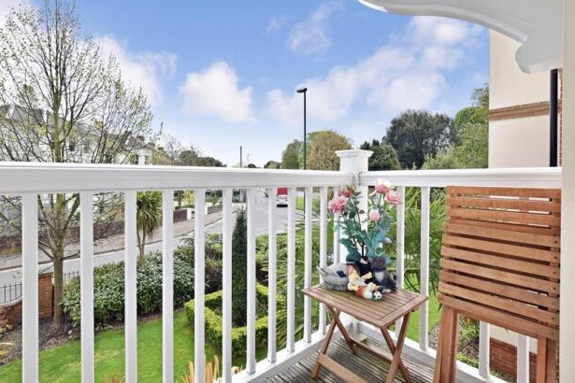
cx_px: 272
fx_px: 256
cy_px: 180
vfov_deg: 73.7
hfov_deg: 96.6
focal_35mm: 16
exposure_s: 1/500
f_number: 9
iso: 400
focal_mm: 10
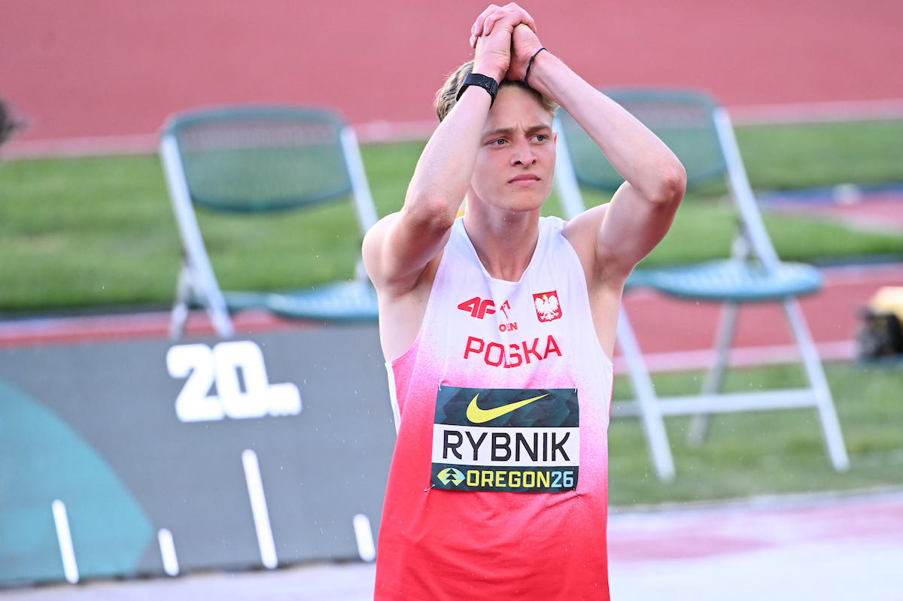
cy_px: 300
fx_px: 15043
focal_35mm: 600
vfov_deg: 2.3
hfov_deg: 3.4
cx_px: 452
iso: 1600
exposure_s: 1/800
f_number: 4.5
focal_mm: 400
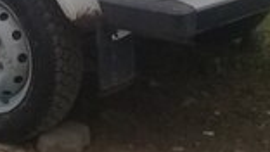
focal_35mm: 143
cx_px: 52
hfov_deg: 14.9
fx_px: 1024
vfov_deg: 8.2
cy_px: -124
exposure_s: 1/100
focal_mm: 3.3
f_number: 2.2
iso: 80
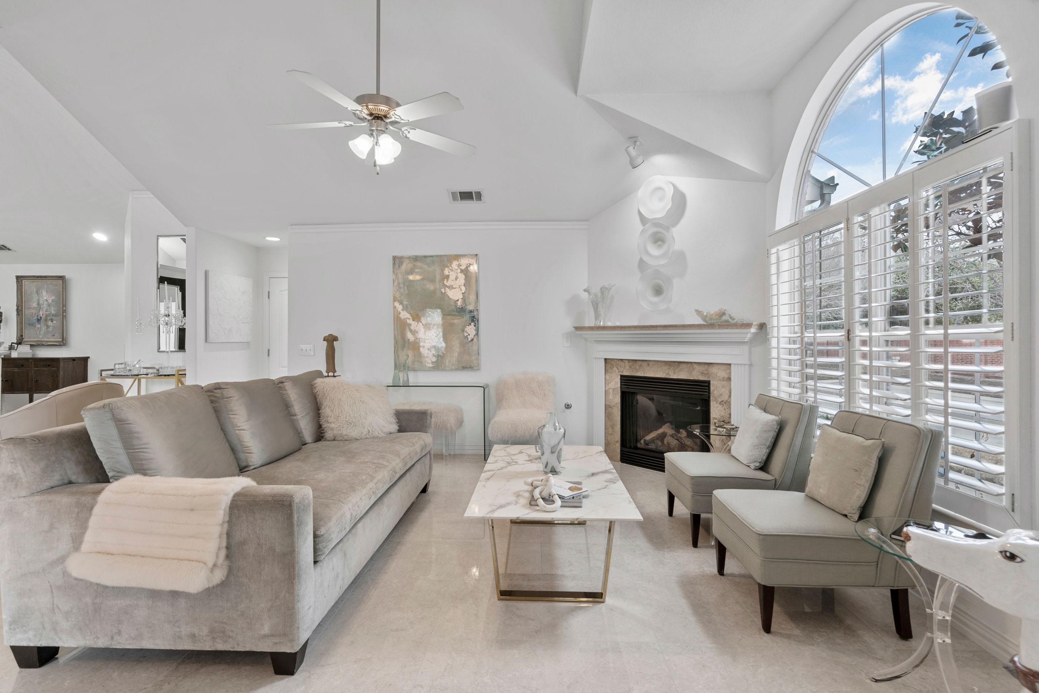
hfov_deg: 96.7
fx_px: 462
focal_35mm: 16
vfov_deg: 73.8
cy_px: 346
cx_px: 520
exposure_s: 1/3
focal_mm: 16
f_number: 9
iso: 160
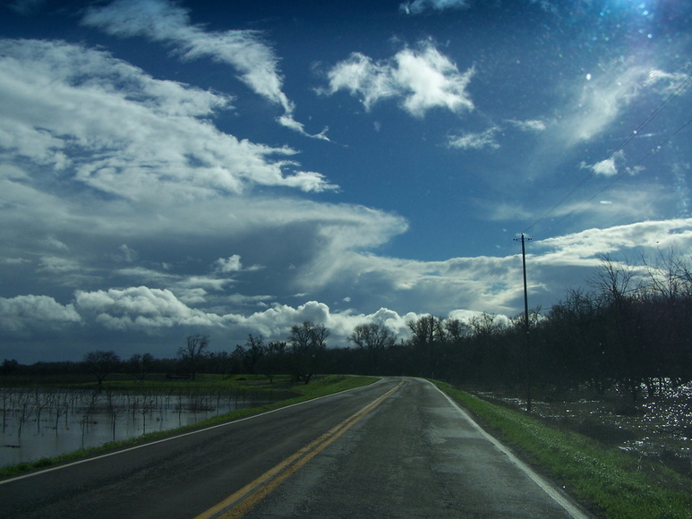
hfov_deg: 49.0
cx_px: 346
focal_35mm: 38
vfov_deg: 37.7
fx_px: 760
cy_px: 260
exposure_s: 1/1250
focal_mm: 6.3
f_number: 5.6
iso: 80
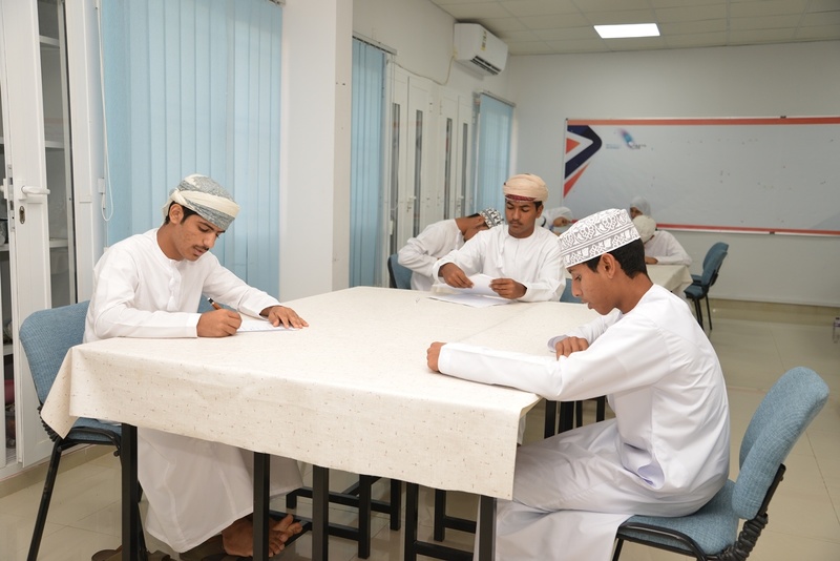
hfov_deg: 55.8
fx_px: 794
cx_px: 420
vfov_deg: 38.9
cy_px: 280
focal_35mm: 34
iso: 640
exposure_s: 1/200
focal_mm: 34
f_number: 4
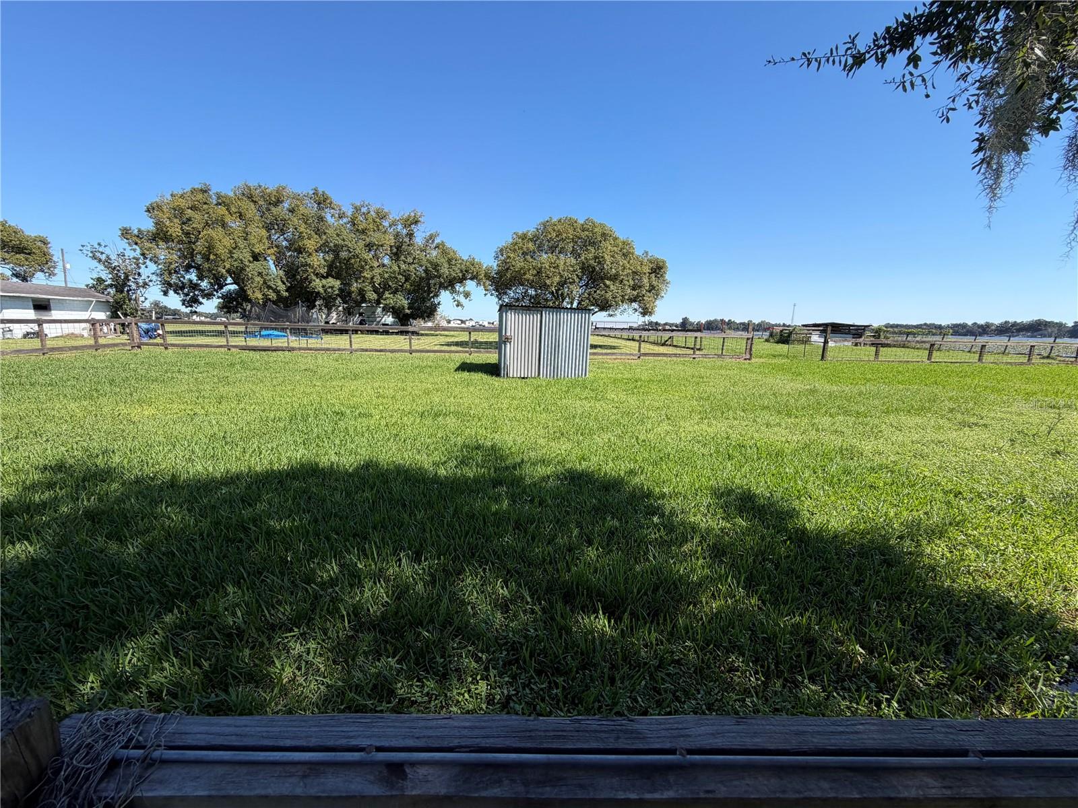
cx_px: 539
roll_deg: -0.1
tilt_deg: -9.9
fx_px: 436
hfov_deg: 102.1
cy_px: 404
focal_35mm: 14
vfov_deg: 85.7
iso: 32
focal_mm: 2.22
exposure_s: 1/770
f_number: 2.2
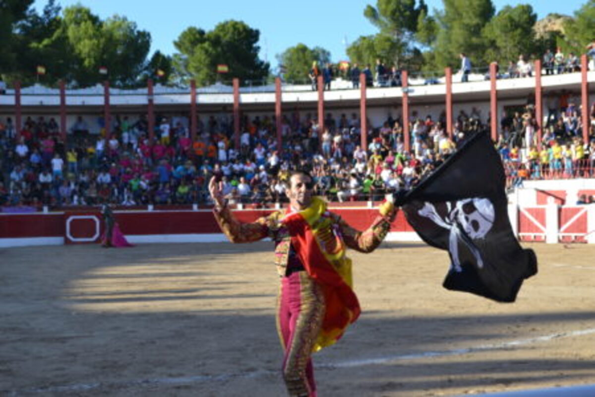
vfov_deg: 22.6
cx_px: 298
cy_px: 198
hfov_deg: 33.4
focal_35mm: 60
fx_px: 992
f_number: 6.3
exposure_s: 1/160
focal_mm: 40
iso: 100
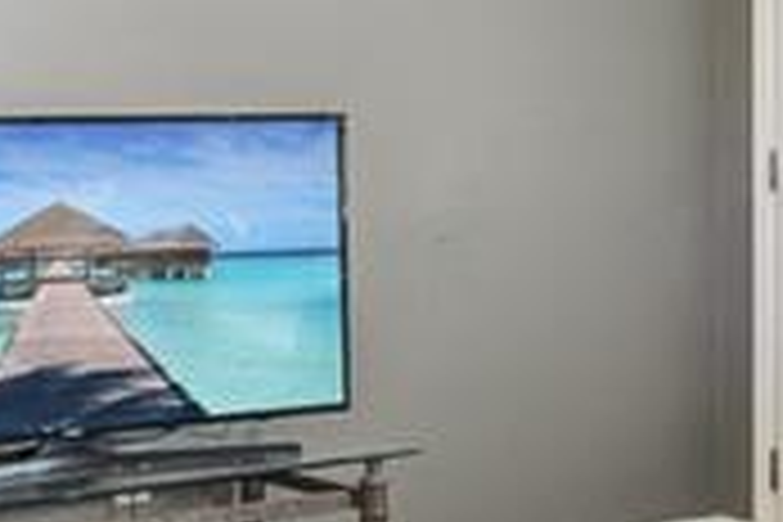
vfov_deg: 14.5
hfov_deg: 19.7
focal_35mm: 94
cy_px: 160
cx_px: 1058
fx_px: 2044
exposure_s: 1/40
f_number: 8
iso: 800
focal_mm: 16
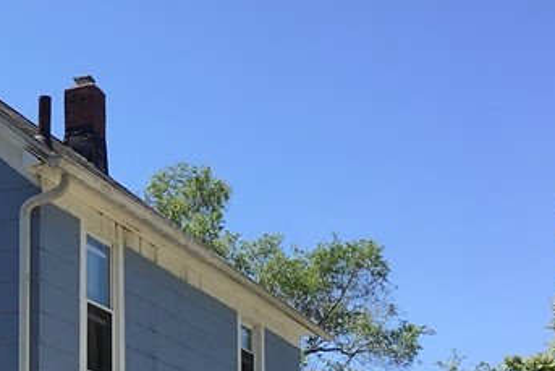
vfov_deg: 14.7
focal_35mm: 90
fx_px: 1388
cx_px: -42
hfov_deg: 21.5
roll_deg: -1.8
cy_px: 452
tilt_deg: +7.6
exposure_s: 1/1148
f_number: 2.2
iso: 25
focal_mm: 4.15
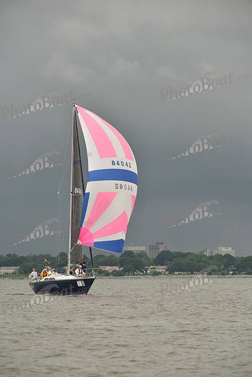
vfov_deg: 6.9
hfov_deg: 4.6
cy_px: 188
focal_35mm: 300
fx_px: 3148
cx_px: 126
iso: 400
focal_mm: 300
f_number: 8
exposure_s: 1/1000
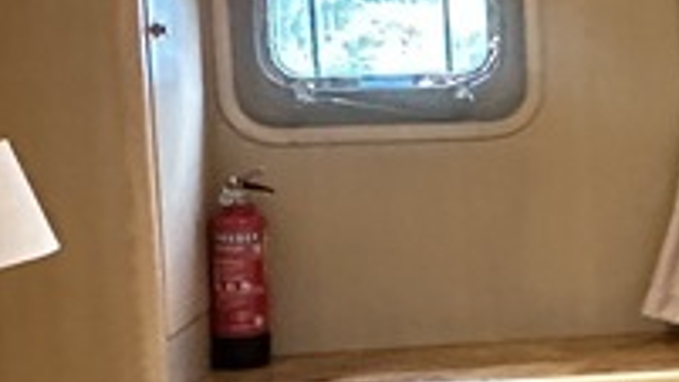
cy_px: 196
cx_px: 1044
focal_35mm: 91
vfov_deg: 13.3
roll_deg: -1.2
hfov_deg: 19.9
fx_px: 1638
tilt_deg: -6.7
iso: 1000
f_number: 2.2
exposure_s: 1/34
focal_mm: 2.22
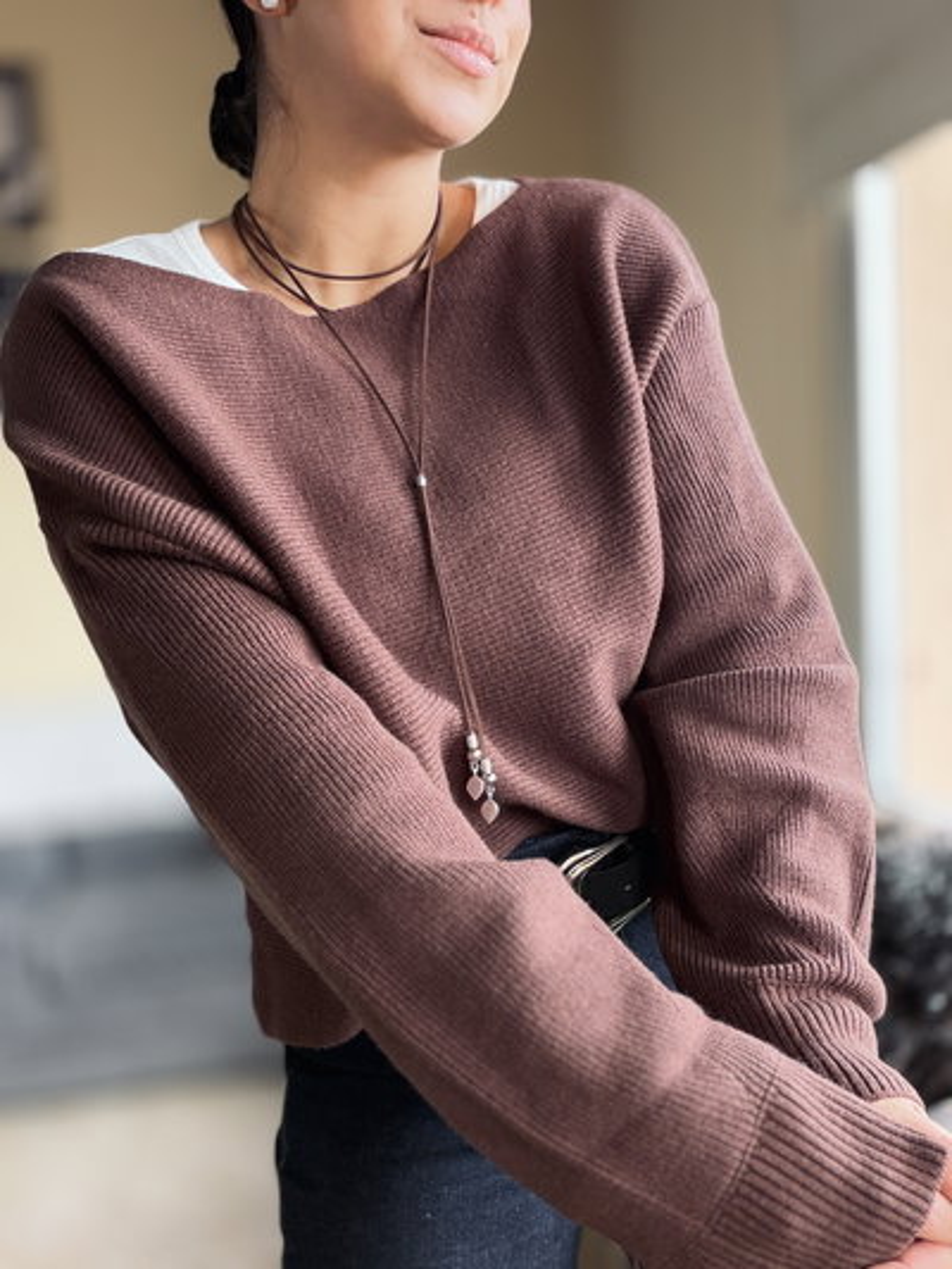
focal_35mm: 30
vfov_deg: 60.0
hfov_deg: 46.8
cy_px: 634
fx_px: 1100
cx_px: 476
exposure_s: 1/76
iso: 80
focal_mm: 2.71
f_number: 1.9
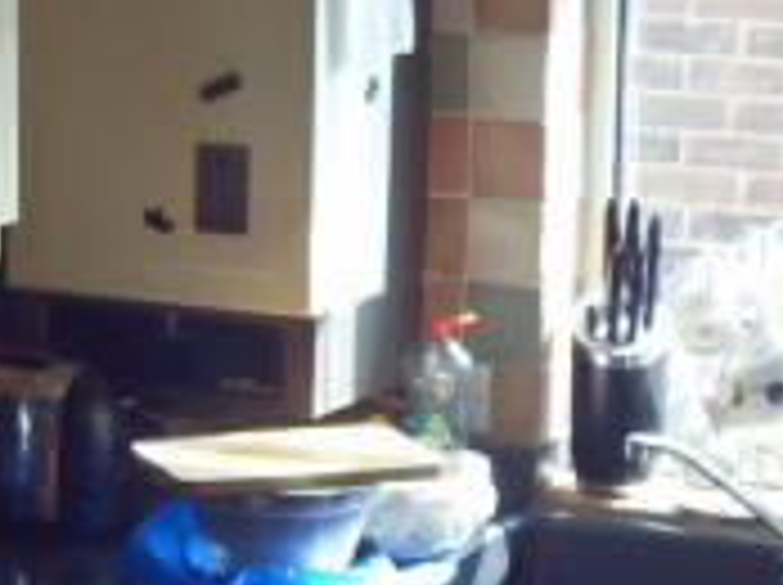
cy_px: 389
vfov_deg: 11.3
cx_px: 16
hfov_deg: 14.8
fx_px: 2959
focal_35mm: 131
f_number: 3.5
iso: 100
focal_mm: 6.6
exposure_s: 1/60
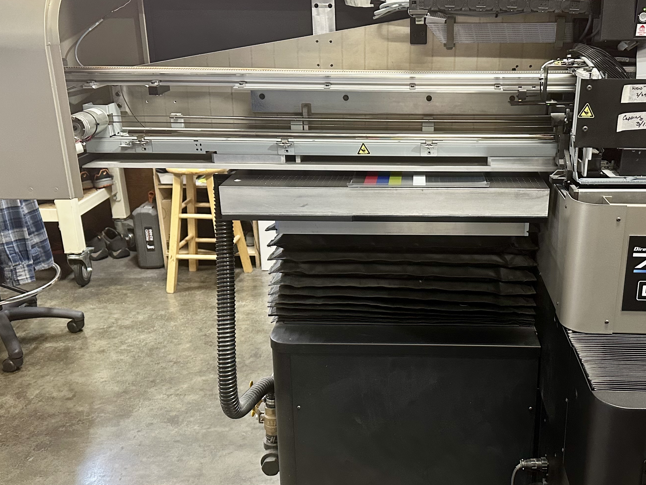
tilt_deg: -17.5
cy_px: 248
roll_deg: -0.6
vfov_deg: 38.7
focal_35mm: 37
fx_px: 691
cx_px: 417
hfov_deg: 49.5
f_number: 1.78
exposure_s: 1/60
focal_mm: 6.86
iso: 400
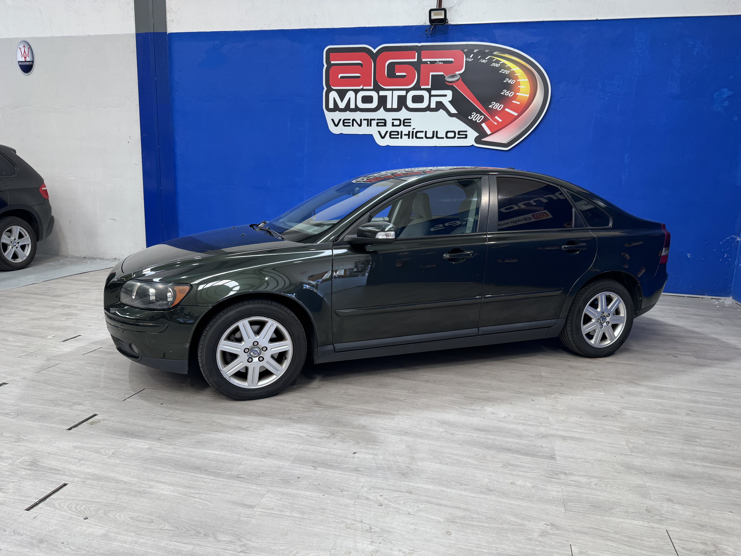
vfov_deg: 56.8
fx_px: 514
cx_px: 370
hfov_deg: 71.6
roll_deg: -0.6
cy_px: 278
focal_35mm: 24
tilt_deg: -11.4
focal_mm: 6.76
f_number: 1.78
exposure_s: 1/100
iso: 100
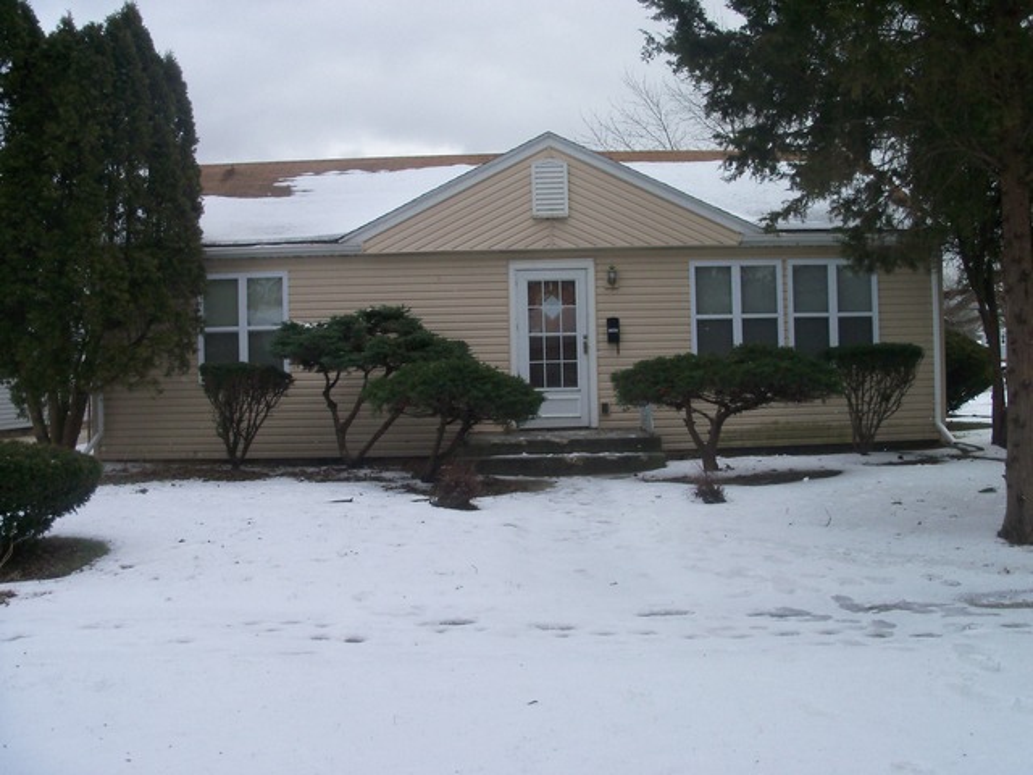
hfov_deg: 52.6
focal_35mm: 35
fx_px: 1044
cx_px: 516
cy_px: 388
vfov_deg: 40.7
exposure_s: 1/500
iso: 80
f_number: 3
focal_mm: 6.3
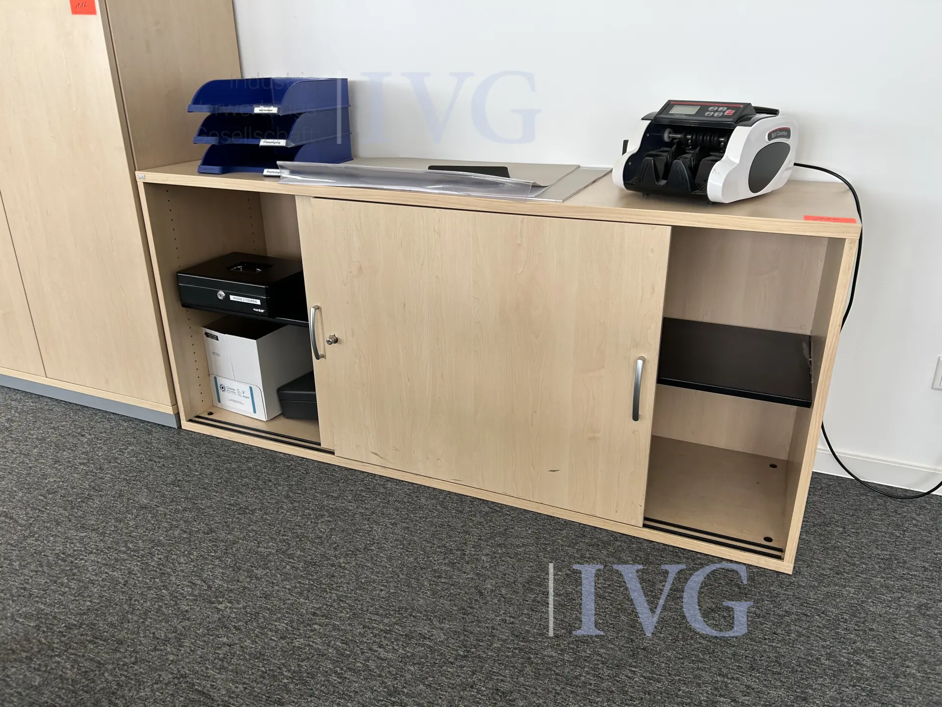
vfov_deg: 53.1
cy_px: 354
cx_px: 471
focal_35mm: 26
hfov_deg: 67.3
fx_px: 708
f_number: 1.5
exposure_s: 1/121
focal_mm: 5.7
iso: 64
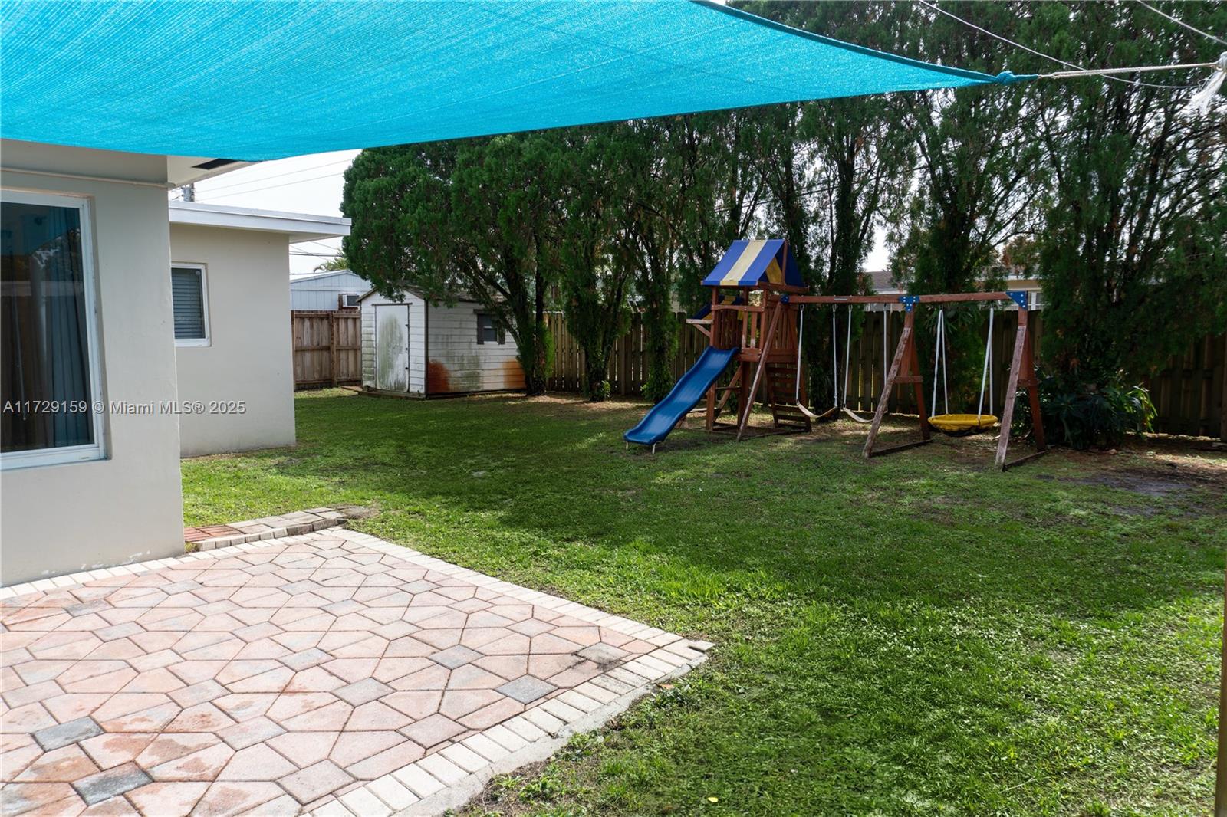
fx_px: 818
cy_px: 408
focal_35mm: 24
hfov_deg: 73.8
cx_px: 614
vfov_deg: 53.1
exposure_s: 1/100
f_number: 8
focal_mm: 16
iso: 100
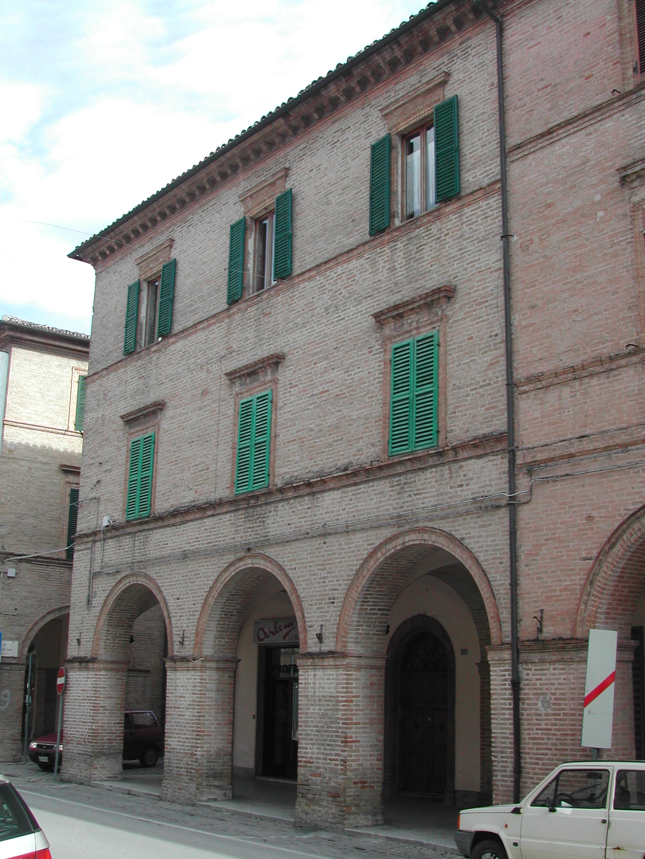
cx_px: 322
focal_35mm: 43
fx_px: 1068
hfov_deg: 33.6
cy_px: 427
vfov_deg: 43.9
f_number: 8
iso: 100
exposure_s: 1/110
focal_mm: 9
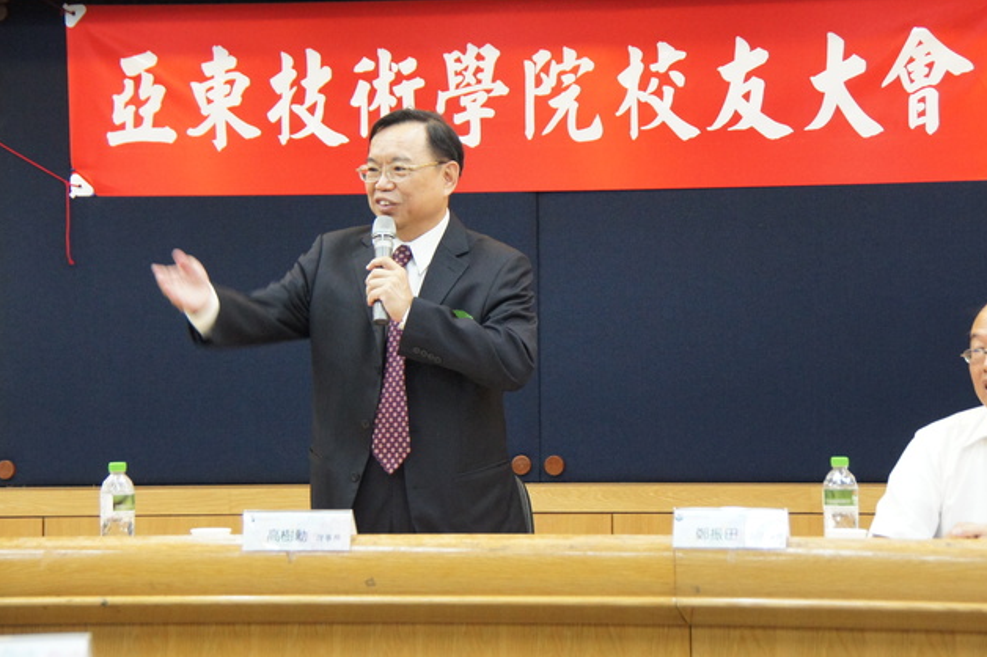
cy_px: 322
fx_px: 3206
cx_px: 547
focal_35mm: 117
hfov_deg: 17.5
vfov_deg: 11.7
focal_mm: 70
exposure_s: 1/40
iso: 1600
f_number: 5
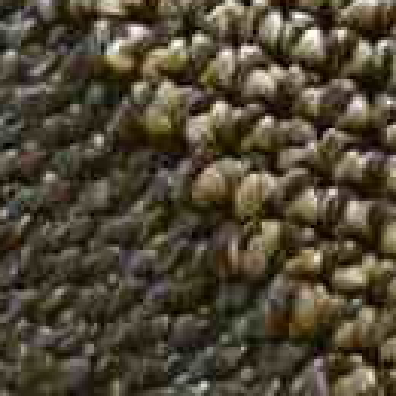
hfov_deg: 5.4
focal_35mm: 324
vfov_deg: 5.4
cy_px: 18
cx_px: 210
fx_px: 4193
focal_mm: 22
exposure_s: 1/160
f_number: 3.5
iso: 800
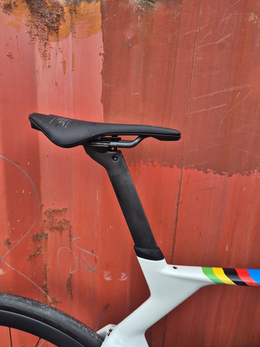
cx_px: 130
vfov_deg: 73.9
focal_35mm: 23
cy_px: 174
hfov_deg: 58.9
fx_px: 230
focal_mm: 5.4
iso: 25
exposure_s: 1/270
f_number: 1.8
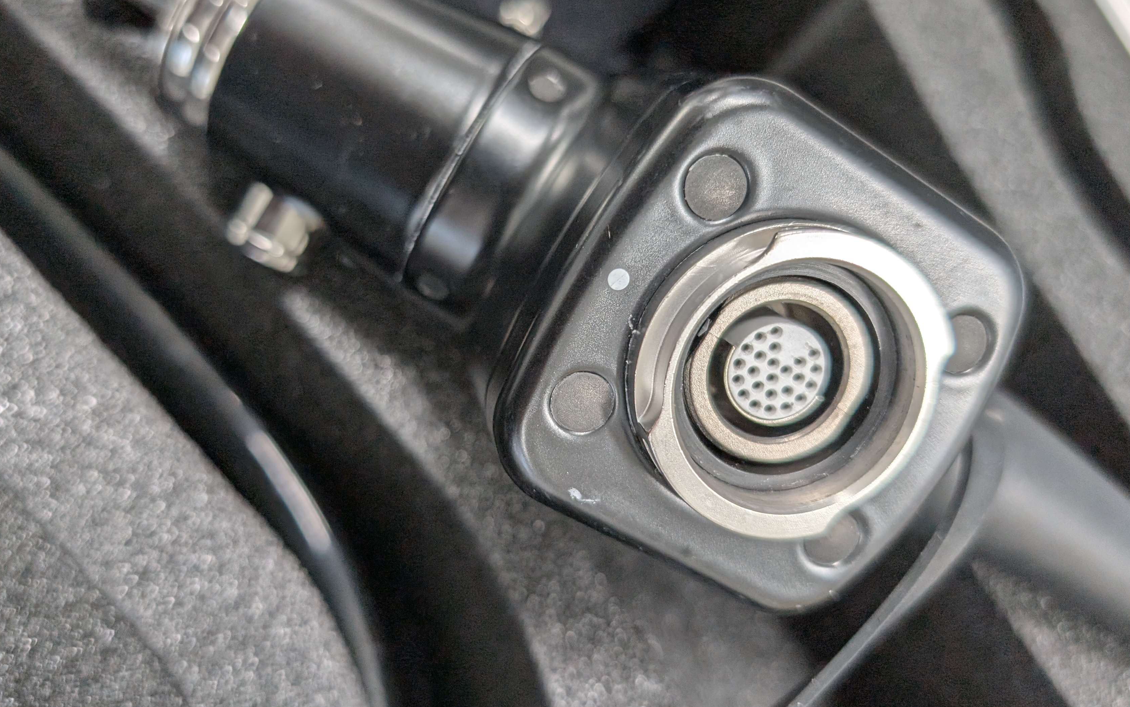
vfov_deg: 40.6
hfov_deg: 61.2
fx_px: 955
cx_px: 522
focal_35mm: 31
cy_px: 317
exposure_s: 1/100
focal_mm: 6.9
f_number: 1.68
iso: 70
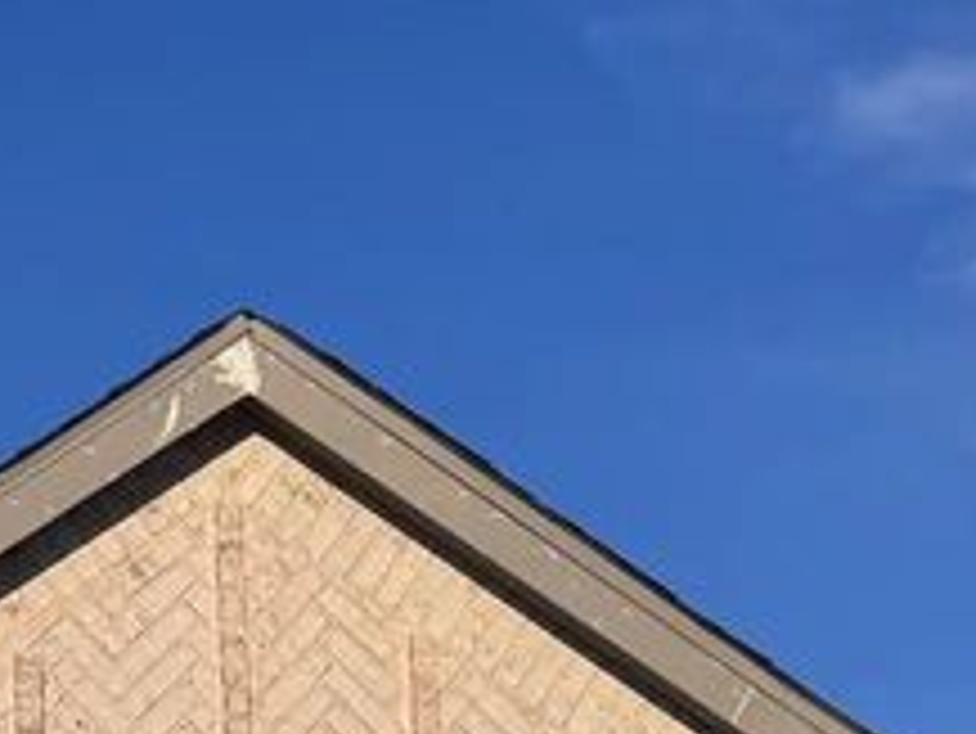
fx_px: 3188
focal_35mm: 113
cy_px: 1441
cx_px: -553
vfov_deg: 11.8
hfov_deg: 15.8
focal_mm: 6.76
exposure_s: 1/5814
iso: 80
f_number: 1.78
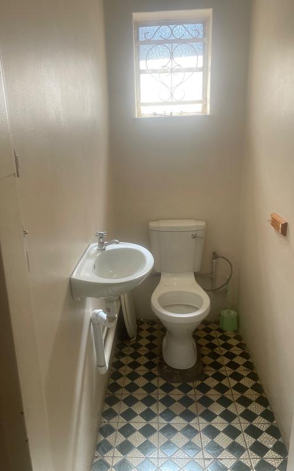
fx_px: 359
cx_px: 139
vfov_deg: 66.5
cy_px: 232
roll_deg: +4.3
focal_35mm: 28
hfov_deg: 44.5
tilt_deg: -14.3
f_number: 1.6
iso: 100
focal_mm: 4.2
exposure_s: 1/121
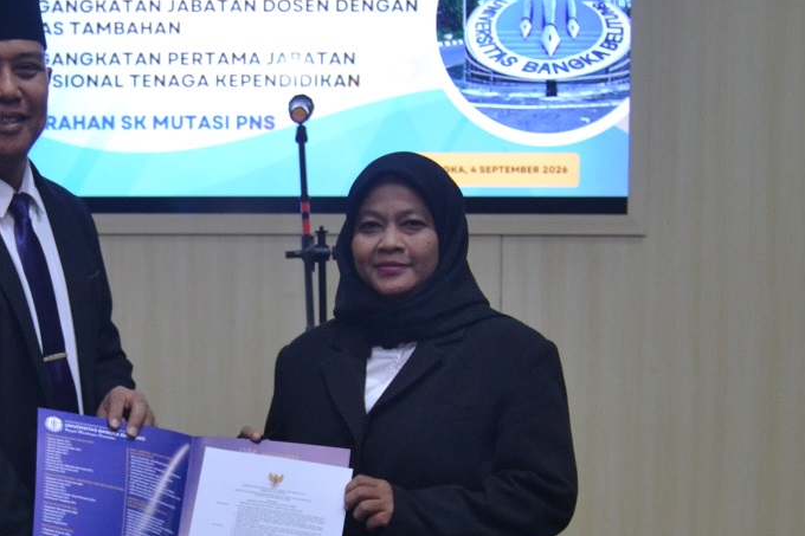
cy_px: 419
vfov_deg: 15.8
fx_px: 1922
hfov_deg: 23.4
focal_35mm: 86
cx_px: 186
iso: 1250
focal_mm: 26
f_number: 4
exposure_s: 1/60
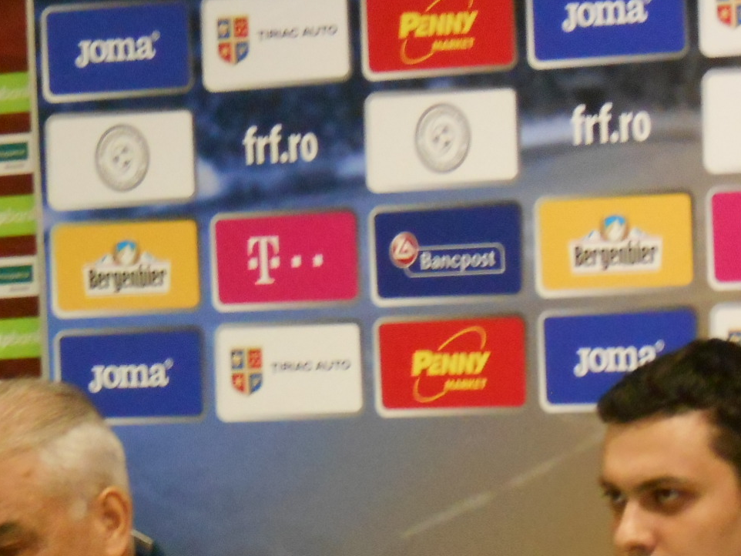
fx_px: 6573
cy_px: 565
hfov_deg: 6.4
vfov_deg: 4.8
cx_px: 194
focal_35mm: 307
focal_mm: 23
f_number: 6.5
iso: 800
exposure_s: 1/60
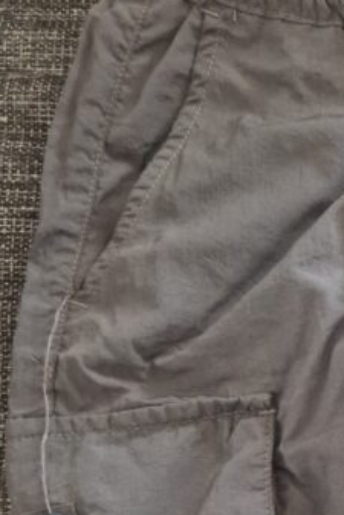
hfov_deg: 16.8
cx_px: 569
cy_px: 440
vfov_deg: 27.6
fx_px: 1017
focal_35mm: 71
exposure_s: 1/33
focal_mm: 5.4
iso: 640
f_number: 1.8
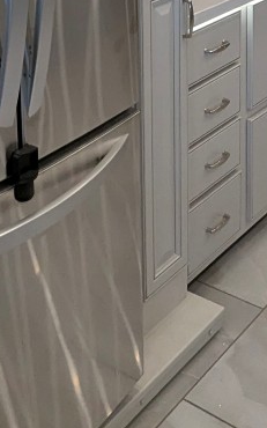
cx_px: 150
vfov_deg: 27.6
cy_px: -101
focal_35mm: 64
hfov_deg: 20.3
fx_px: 746
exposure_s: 1/132
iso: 179
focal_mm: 2.35
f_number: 2.2
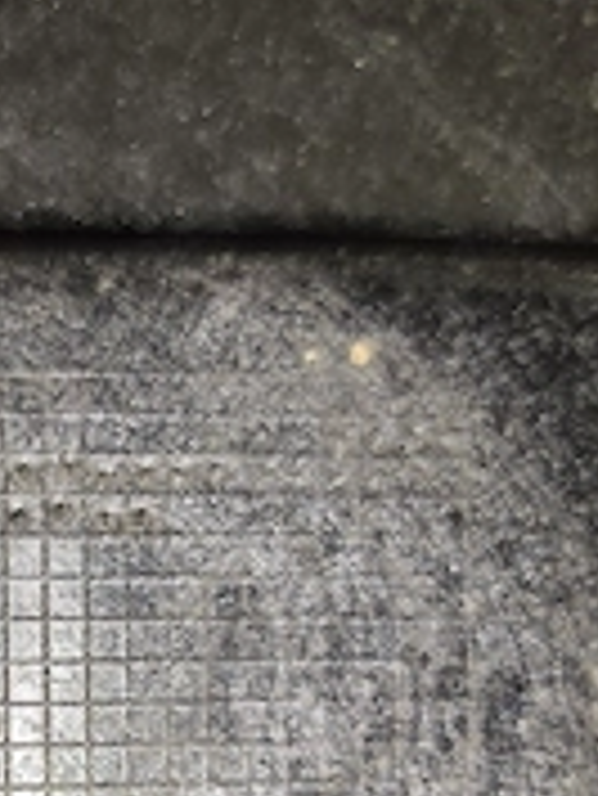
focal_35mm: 52
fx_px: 1196
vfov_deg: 34.9
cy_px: 697
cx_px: -22
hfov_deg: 26.3
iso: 250
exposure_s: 1/100
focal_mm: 6.07
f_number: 1.7
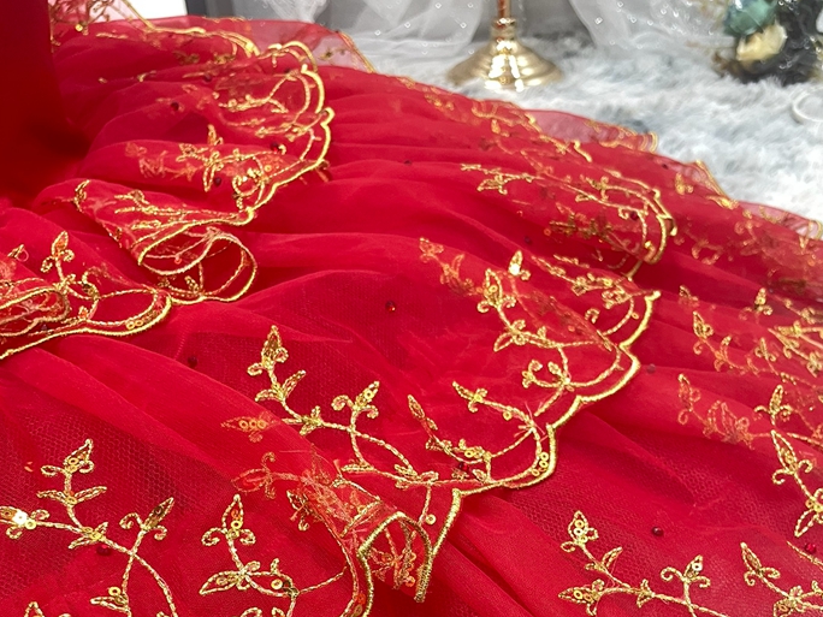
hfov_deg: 49.0
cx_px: 427
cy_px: 558
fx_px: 903
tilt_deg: -39.7
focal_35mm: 38
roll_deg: +4.1
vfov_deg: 35.4
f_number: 1.6
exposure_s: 1/50
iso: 100
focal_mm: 4.2
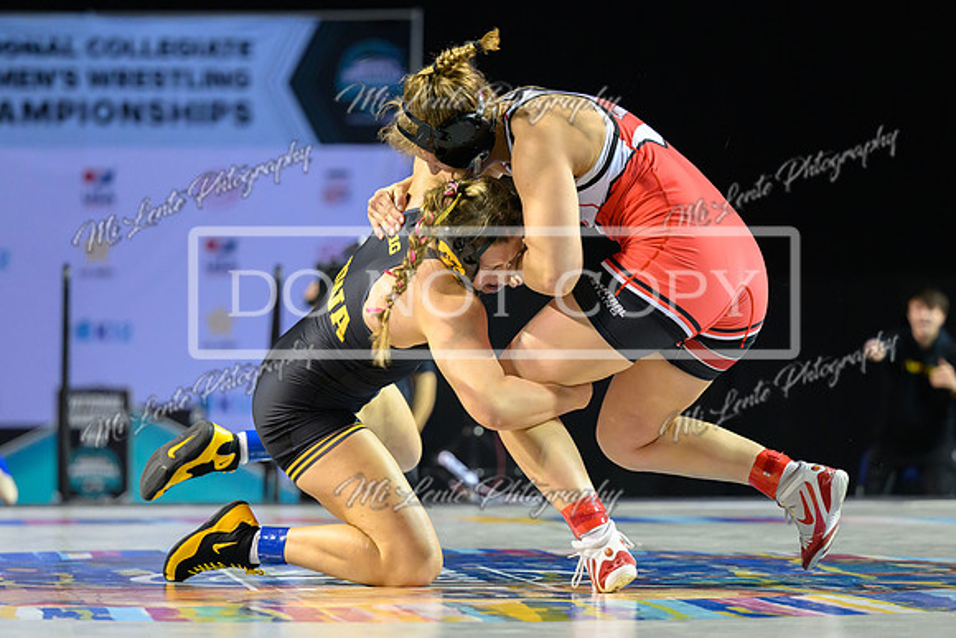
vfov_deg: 9.9
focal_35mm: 139
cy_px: 301
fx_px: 3695
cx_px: 451
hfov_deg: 14.7
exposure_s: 1/800
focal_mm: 110
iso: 5000
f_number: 2.8
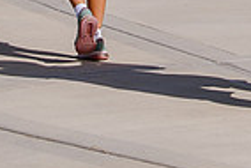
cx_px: 308
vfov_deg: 4.1
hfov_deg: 6.3
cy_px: -206
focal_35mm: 327
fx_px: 2282
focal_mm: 50
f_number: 10
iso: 200
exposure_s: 1/640
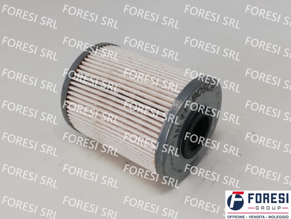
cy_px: 110
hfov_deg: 50.1
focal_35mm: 37
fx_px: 311
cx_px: 146
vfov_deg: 38.7
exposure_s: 1/146
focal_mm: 3.81
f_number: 2.2
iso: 50
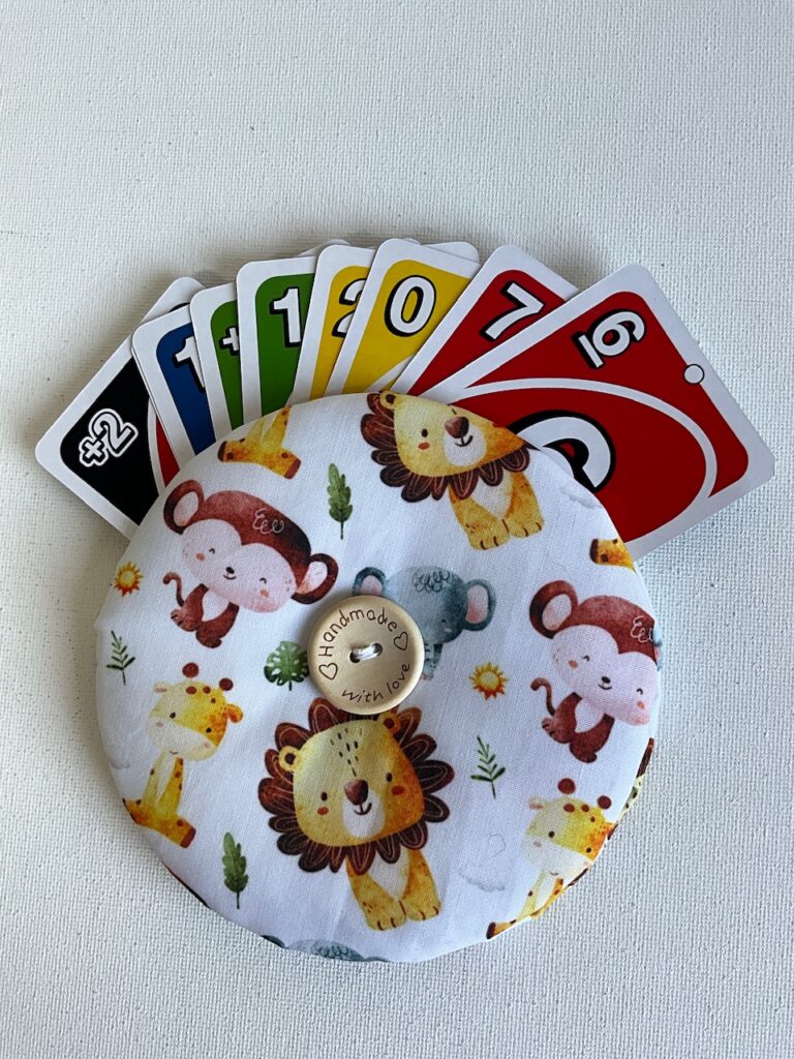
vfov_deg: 61.7
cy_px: 530
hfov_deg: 48.2
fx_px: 887
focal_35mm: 29
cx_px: 397
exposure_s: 1/100
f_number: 1.8
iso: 32
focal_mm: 3
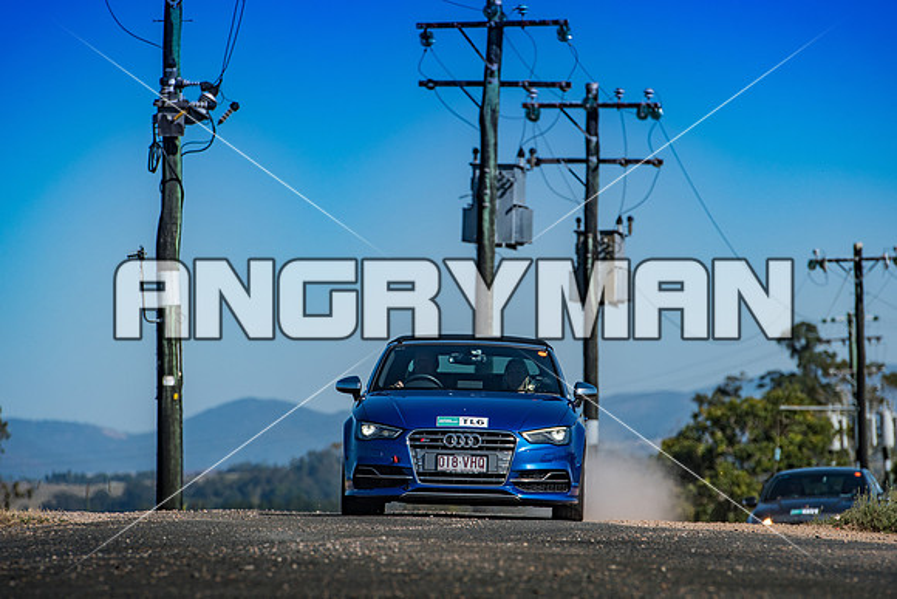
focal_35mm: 300
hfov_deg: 6.9
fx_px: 7476
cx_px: 448
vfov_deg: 4.6
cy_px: 300
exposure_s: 1/2500
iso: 100
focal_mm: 200
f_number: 4.5
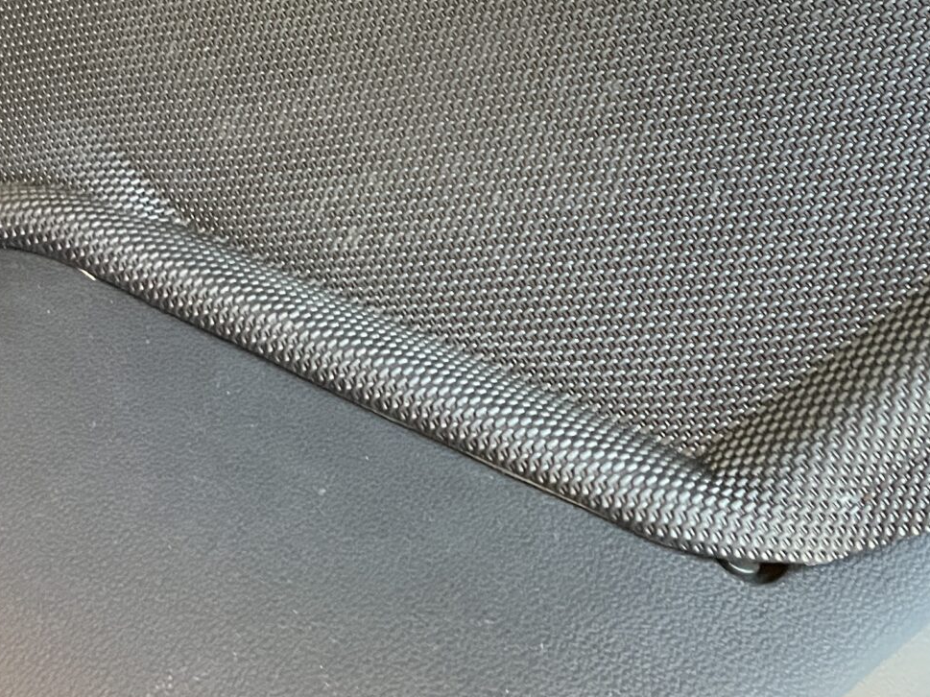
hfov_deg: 26.2
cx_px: 312
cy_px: -171
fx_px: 1987
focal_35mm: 74
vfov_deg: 18.7
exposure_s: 1/39
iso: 400
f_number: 1.8
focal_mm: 3.99
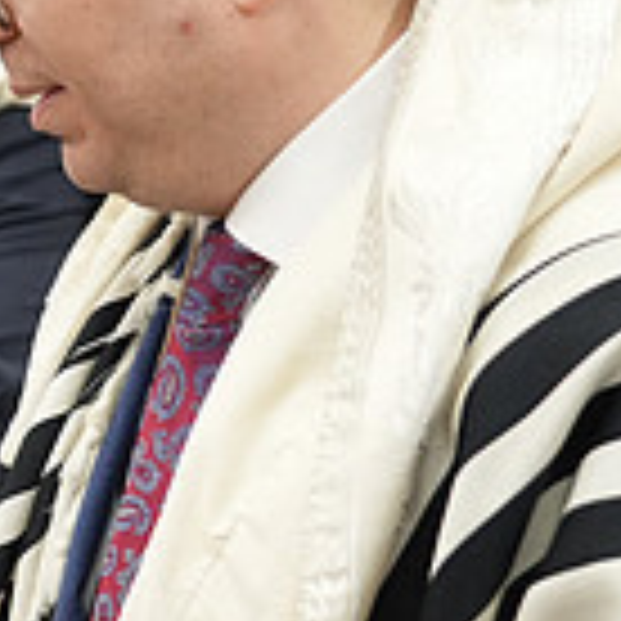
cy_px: 281
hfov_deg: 13.5
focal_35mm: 118
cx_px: -436
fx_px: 2395
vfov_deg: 14.8
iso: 1600
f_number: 4
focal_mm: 33
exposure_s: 1/100
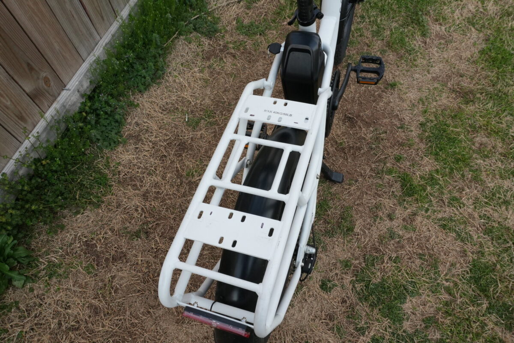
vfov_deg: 53.1
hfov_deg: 73.7
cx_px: 257
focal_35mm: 24
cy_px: 172
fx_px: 343
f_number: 16
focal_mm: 16
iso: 800
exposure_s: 1/60
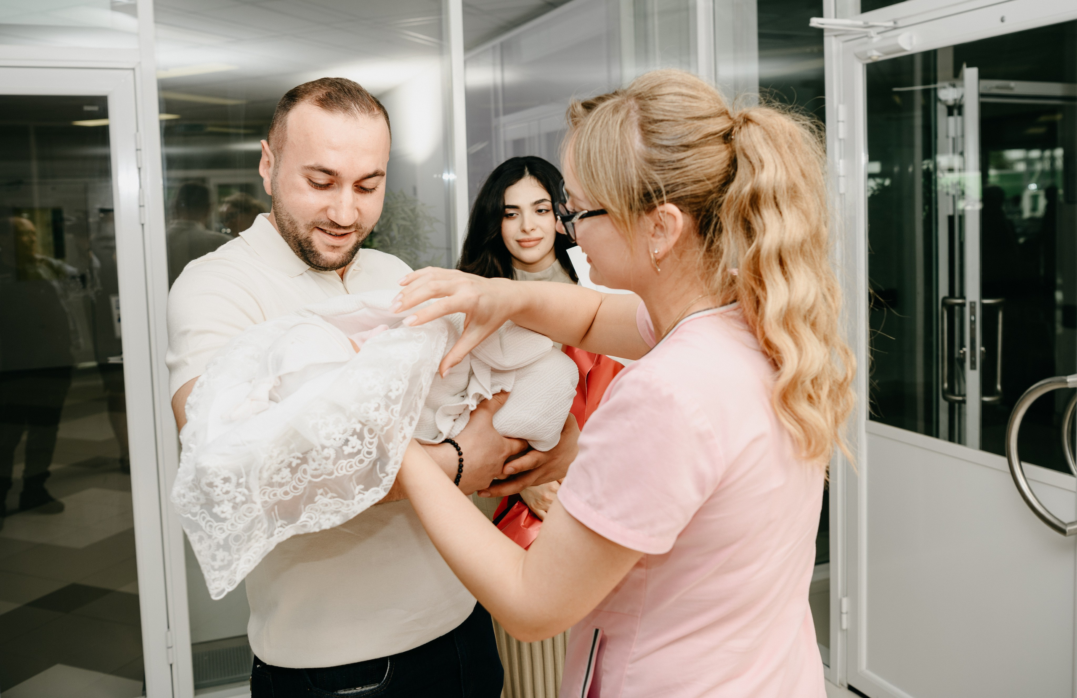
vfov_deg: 37.9
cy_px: 289
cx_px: 540
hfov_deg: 56.0
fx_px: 1014
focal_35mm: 34
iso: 100
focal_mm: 29
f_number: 4
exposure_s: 1/160
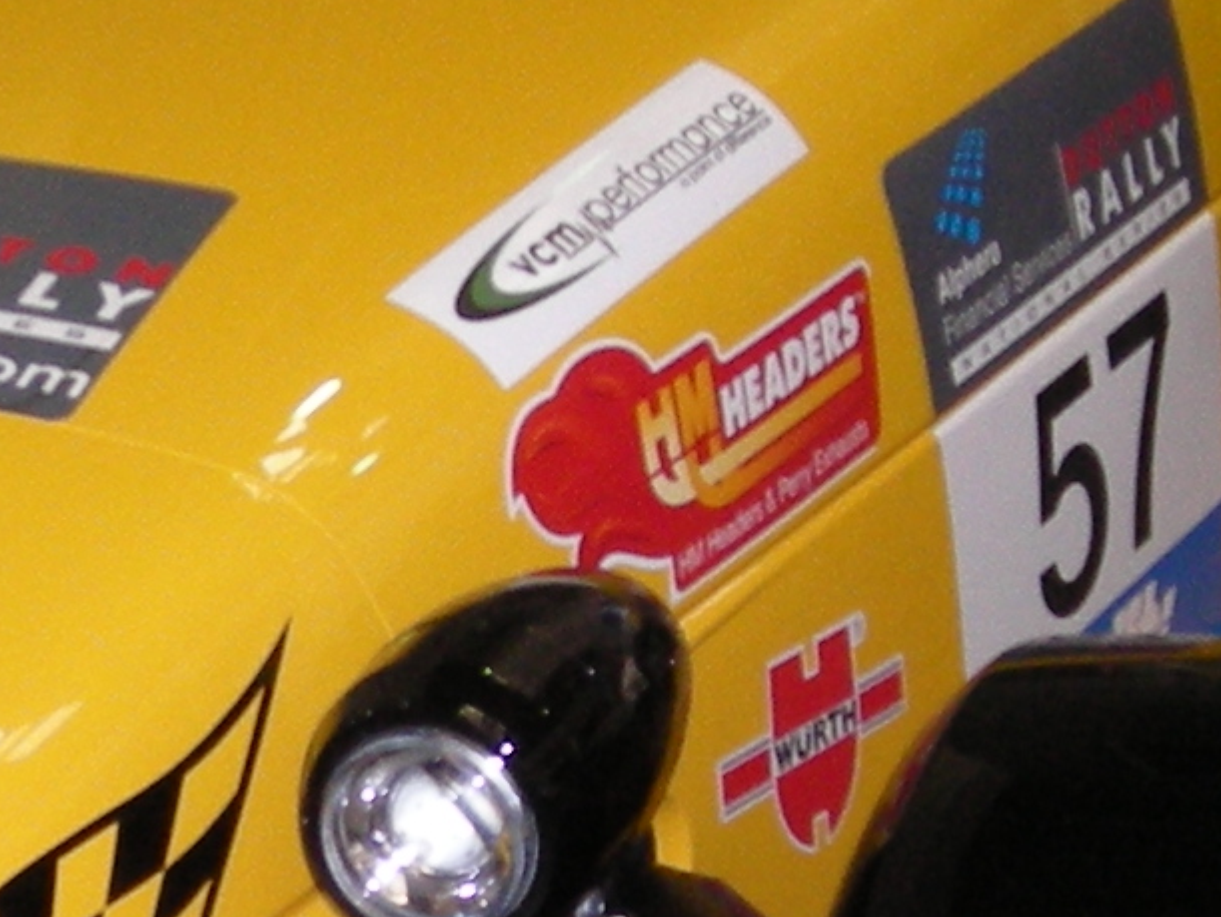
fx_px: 6176
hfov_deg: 11.2
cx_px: 218
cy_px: 743
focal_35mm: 175
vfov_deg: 8.5
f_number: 3.2
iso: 160
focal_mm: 6.3
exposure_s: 1/60
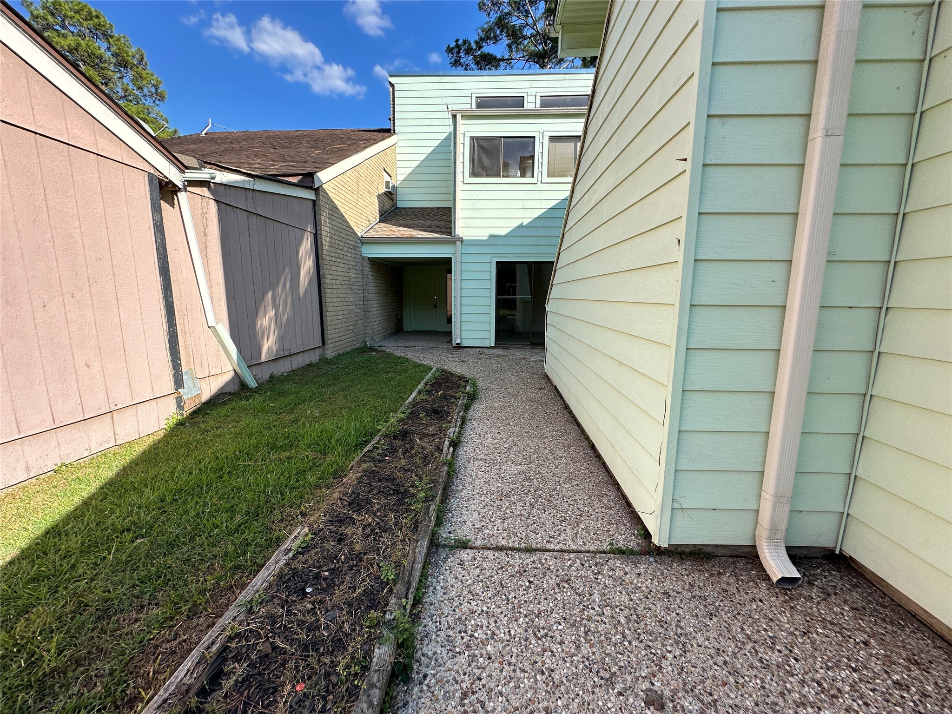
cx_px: 476
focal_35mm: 14
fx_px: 385
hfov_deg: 102.1
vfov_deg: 85.7
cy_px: 357
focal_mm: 2.22
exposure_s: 1/550
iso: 40
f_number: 2.2
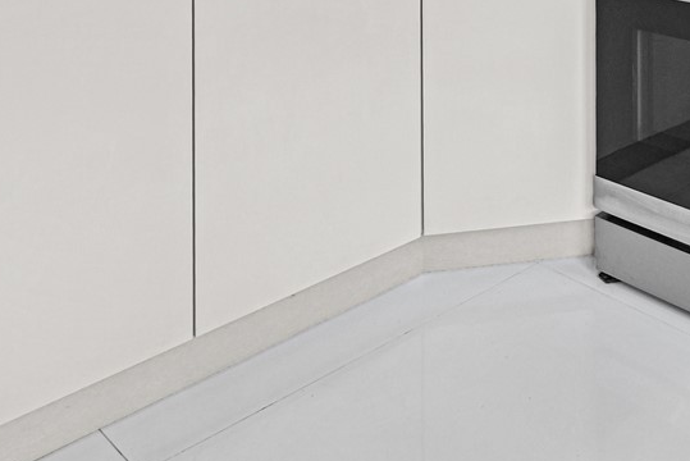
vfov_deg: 24.3
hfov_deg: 34.1
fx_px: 844
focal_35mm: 44
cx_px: 861
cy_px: -221
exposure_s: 1/20
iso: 100
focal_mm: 14
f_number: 4
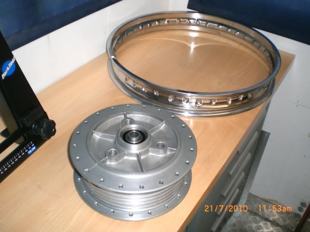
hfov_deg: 49.0
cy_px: 116
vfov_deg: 37.7
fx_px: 340
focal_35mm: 38
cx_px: 155
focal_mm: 6.3
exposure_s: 1/60
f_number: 3.1
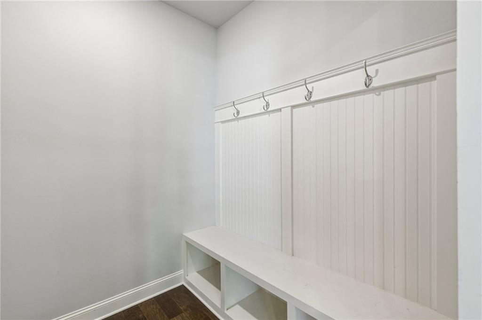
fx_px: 214
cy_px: 160
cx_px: 241
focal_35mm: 16
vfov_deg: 73.7
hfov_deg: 96.8
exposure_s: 1/13
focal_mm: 16
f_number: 8
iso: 400
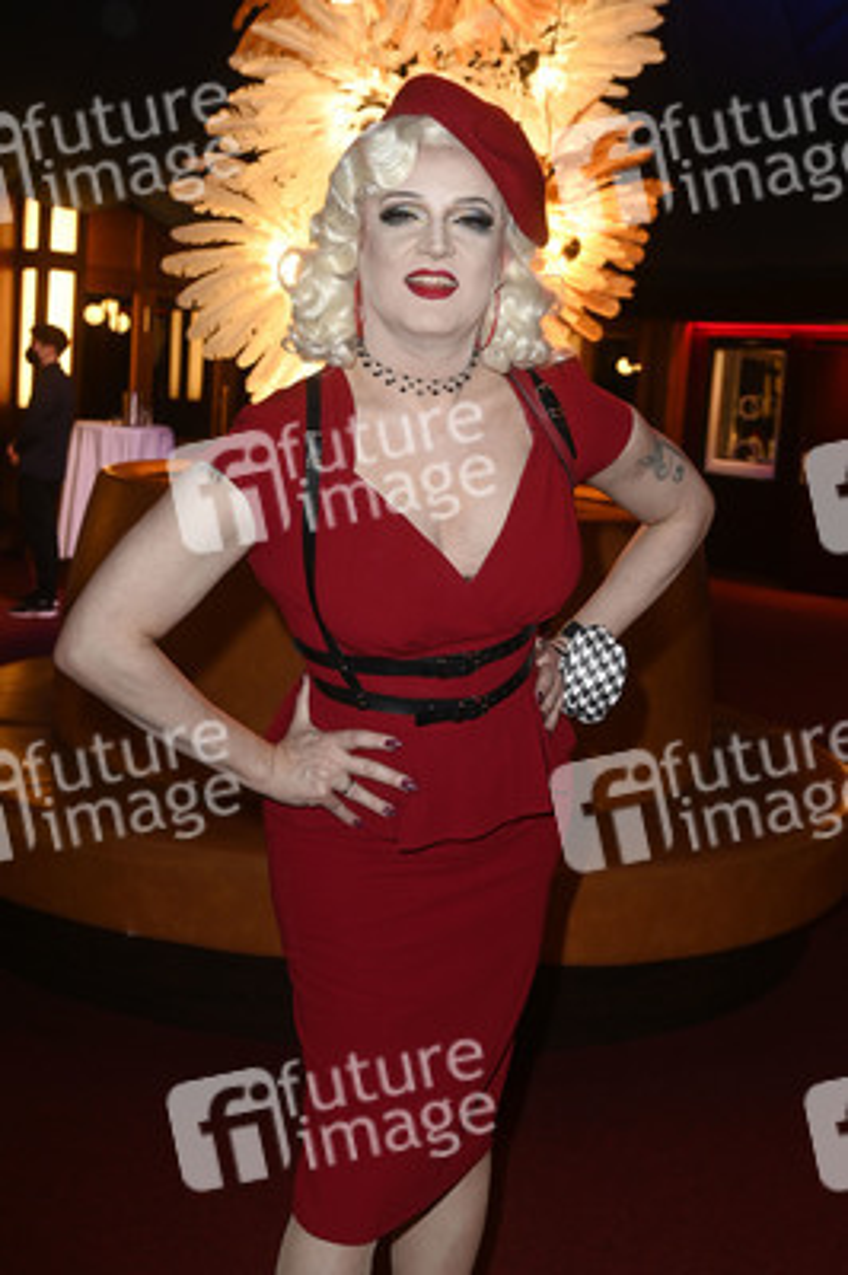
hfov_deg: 33.3
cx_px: 424
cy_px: 638
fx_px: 1416
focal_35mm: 40
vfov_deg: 48.5
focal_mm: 40
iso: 1000
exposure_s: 1/50
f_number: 5
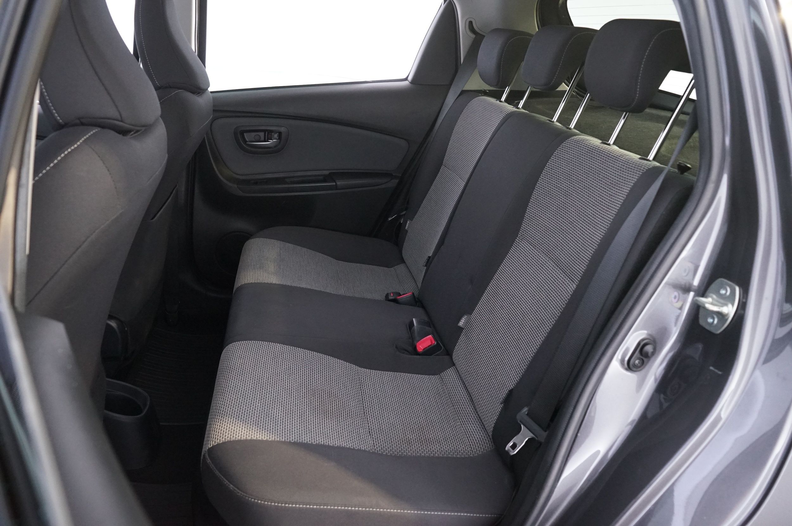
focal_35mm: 28
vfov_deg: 46.3
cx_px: 396
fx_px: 615
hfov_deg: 65.5
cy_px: 263
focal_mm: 28
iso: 4000
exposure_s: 1/10
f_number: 6.3
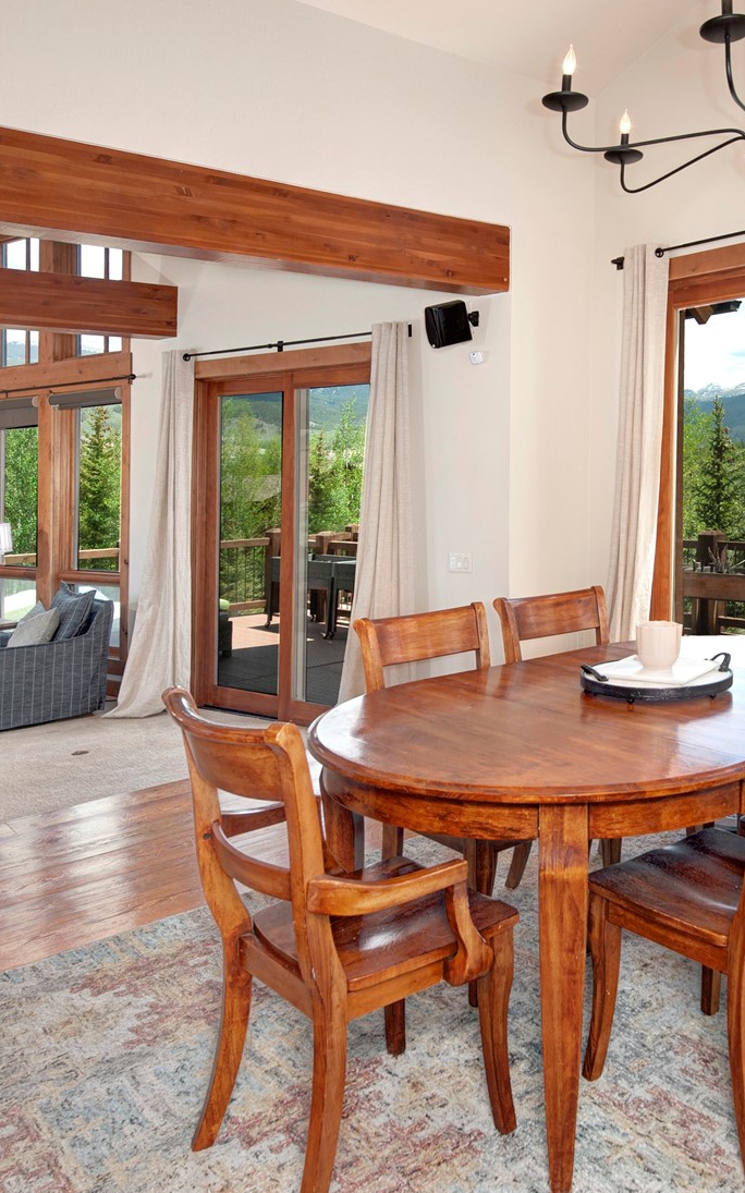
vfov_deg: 62.9
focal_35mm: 30
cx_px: 584
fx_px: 975
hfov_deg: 40.3
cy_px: 601
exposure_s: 1/200
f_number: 8
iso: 250
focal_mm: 19
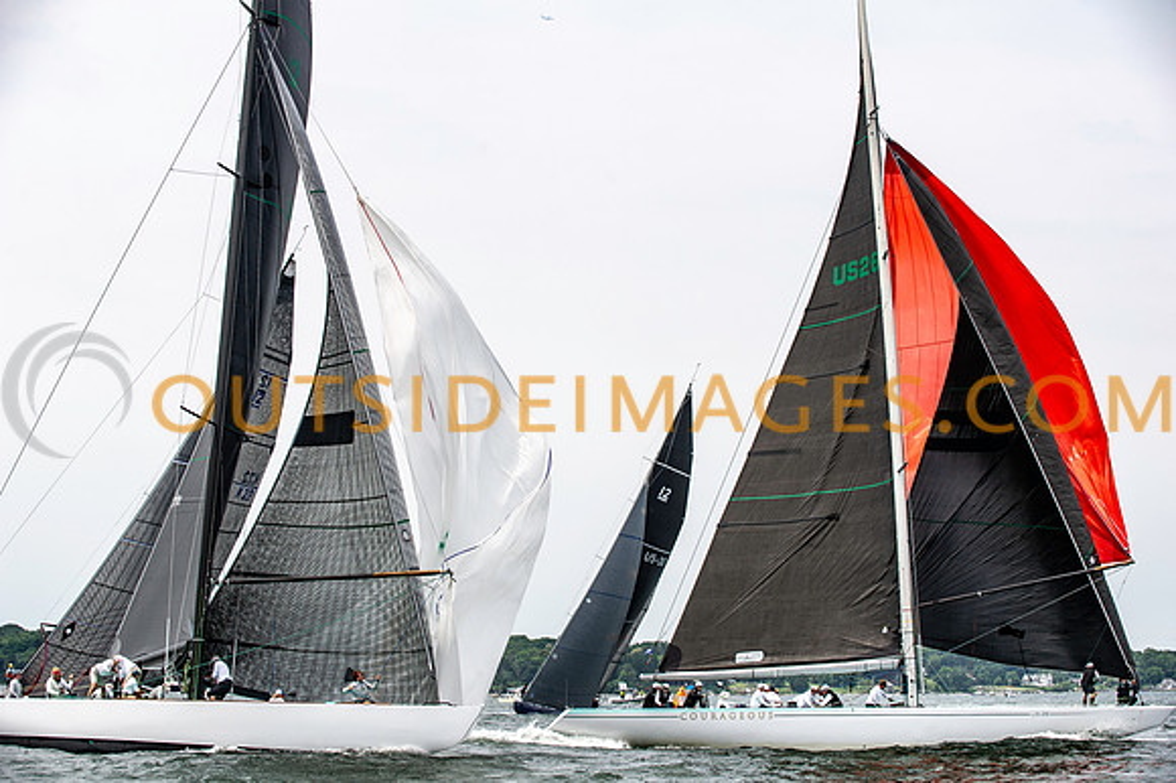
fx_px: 2612
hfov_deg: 25.4
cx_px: 588
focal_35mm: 80
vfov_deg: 17.0
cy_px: 392
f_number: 5.6
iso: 320
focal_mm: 80
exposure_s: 1/1600
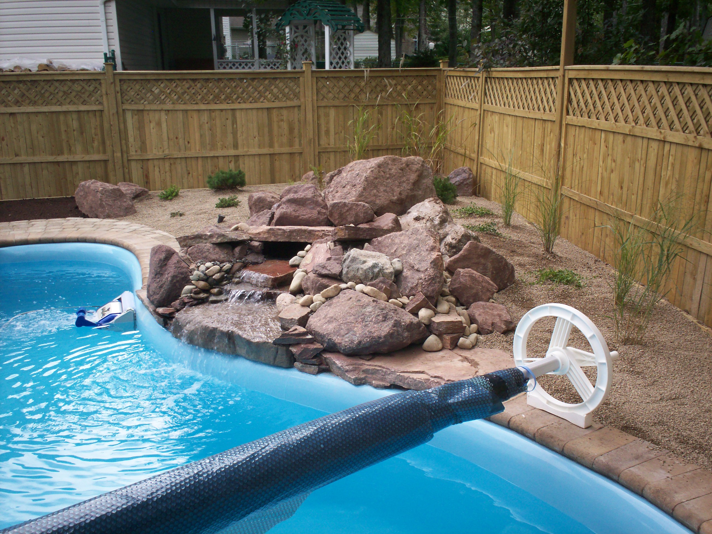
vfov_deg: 39.7
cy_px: 267
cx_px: 356
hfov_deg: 51.4
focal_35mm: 36
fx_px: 740
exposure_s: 1/120
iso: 100
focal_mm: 6
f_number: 4.5
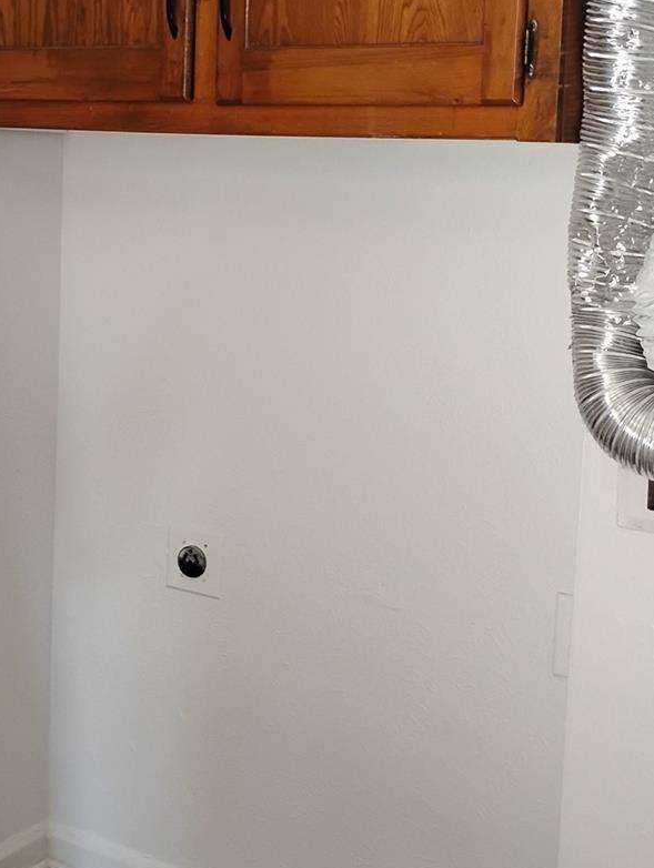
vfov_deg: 34.5
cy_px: 281
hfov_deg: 26.6
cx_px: 282
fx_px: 1382
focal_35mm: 55
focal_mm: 4.26
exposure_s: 1/60
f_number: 1.8
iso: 1447
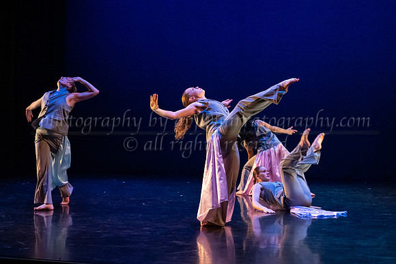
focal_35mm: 61
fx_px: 666
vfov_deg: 22.4
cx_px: 210
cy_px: 129
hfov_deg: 33.1
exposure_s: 1/400
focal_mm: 50
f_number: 4.5
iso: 6400
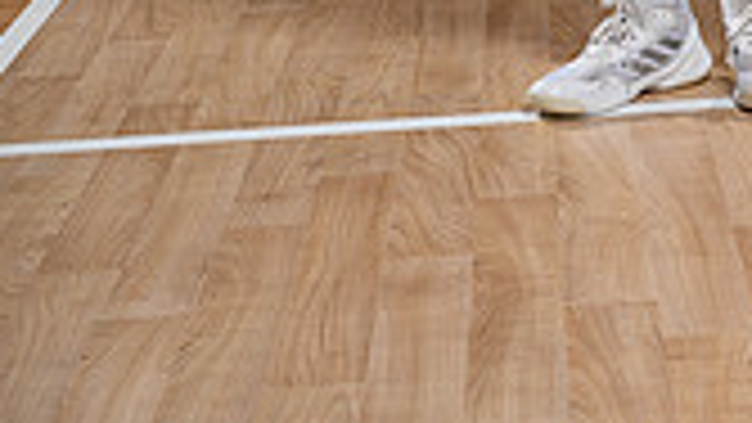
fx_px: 2313
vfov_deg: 9.4
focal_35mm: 116
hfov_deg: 18.2
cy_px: -585
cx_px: 648
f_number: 8
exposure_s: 1/250
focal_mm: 41
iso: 100
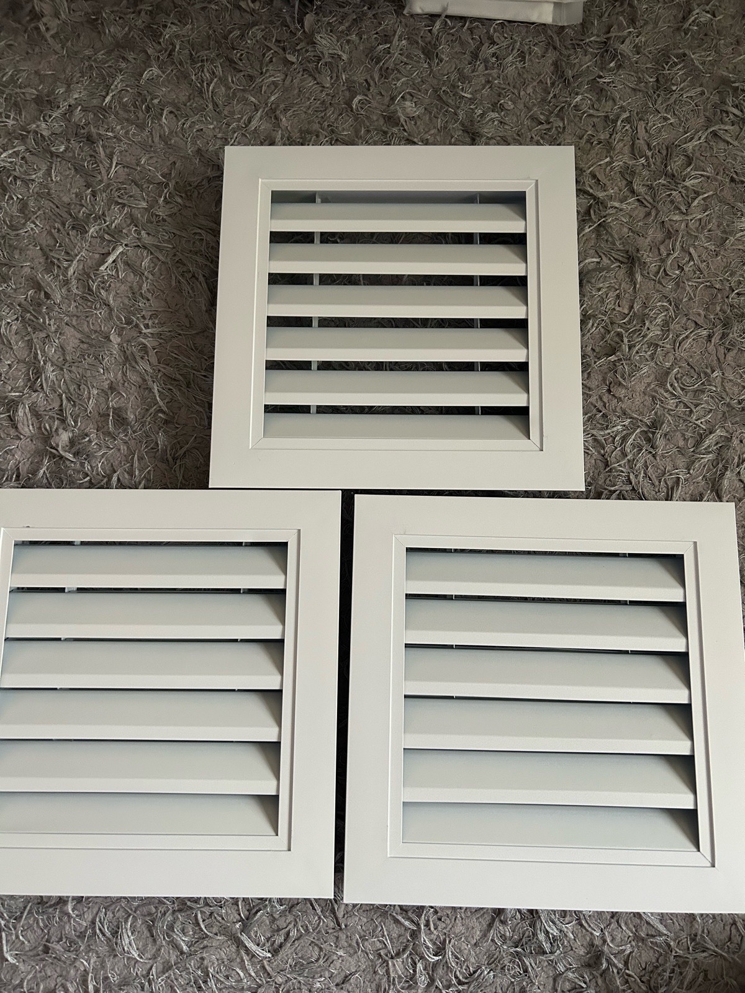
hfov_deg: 53.1
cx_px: 372
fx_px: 746
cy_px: 496
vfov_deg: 67.3
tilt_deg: -79.5
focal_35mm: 26
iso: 320
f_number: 1.5
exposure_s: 1/57
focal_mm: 5.7
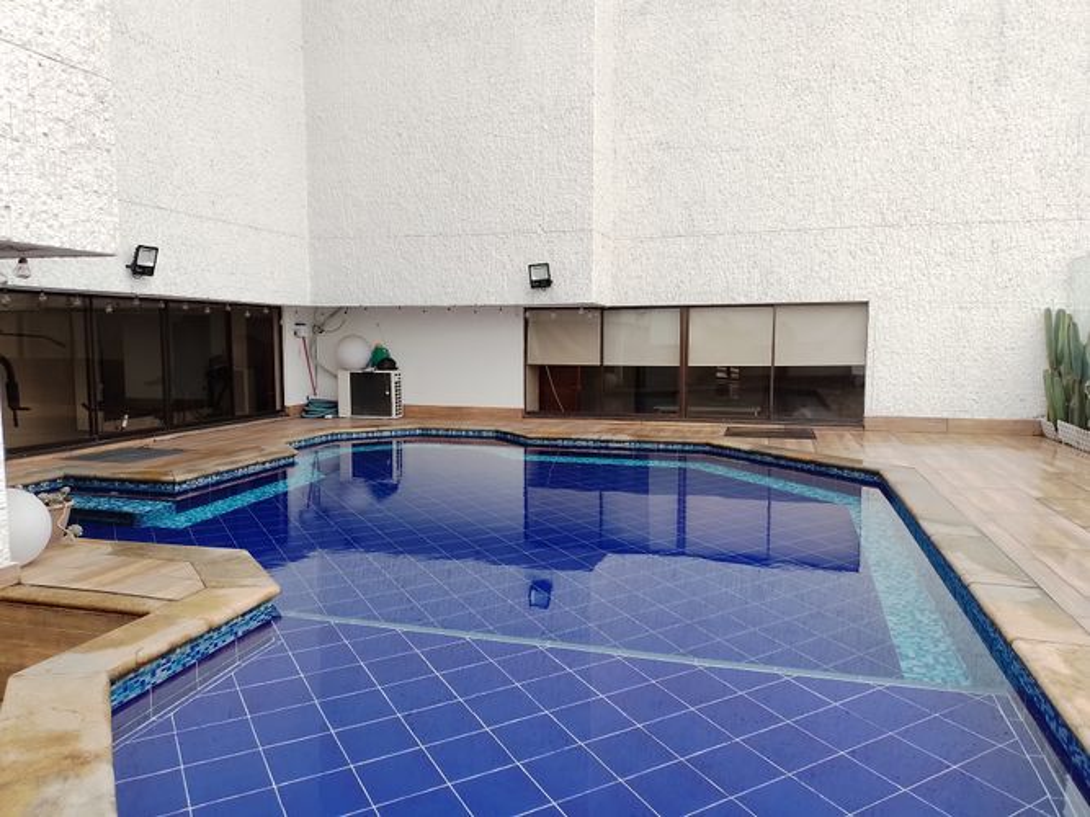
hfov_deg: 52.6
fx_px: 1102
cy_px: 408
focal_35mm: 35
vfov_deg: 40.7
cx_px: 545
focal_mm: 3.94
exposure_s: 1/500
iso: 50
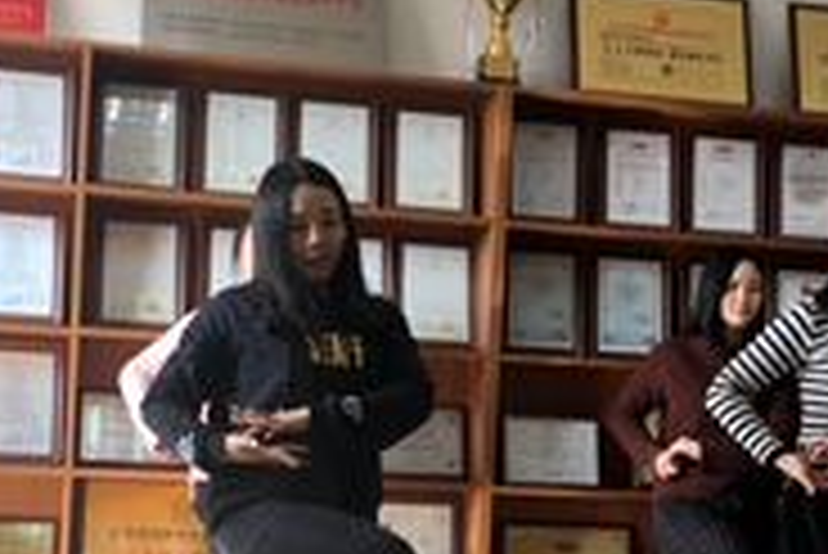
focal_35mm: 82
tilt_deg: -1.8
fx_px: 1887
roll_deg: -3.1
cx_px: 572
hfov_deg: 24.6
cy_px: 466
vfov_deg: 16.5
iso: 32
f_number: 2.2
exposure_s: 1/50
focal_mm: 4.15
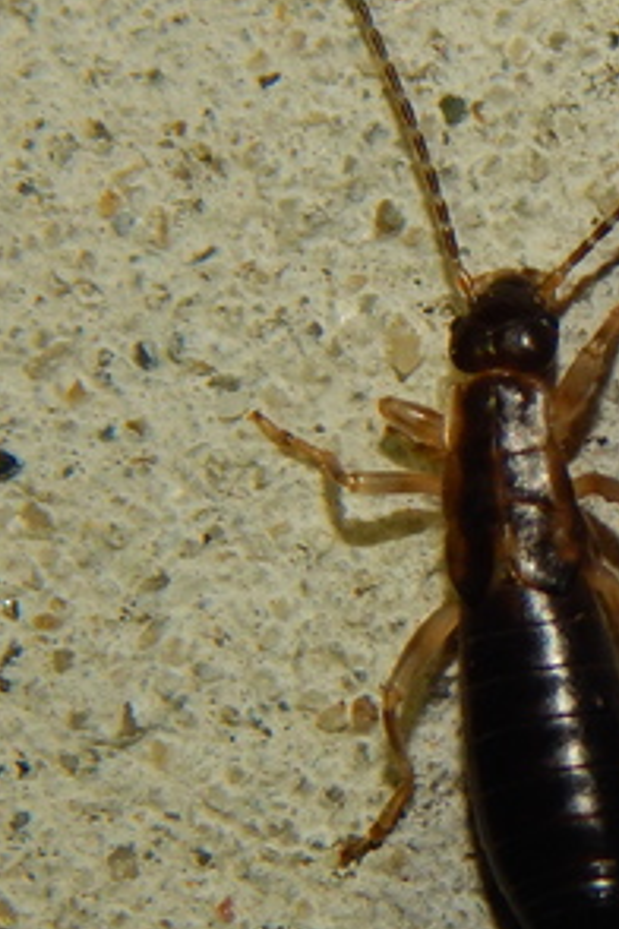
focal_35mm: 281
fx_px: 7247
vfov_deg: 7.3
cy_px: 629
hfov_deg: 4.9
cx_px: 857
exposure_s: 1/30
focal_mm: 16.6
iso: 200
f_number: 8.8
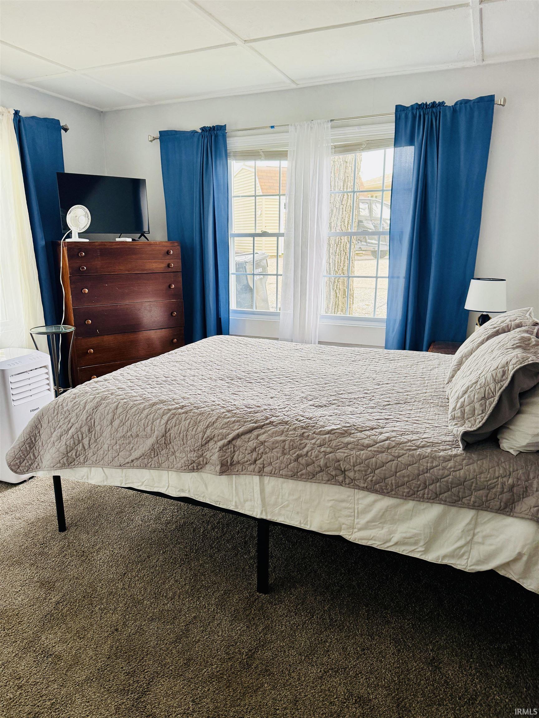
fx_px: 498
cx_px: 270
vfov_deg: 71.6
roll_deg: +0.5
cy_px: 359
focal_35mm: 24
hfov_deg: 56.8
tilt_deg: -11.9
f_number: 1.78
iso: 200
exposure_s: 1/121
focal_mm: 6.76
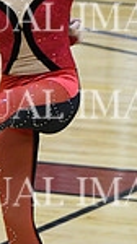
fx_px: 5307
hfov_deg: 1.5
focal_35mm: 819
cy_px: 148
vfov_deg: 2.6
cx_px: 205
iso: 3200
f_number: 2.8
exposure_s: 1/400
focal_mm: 135
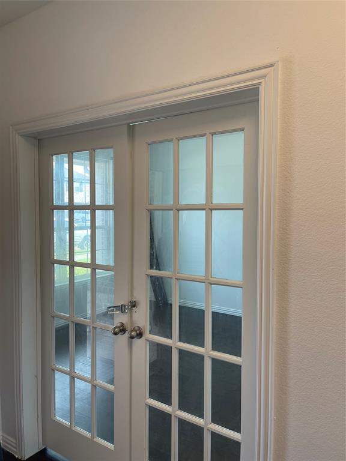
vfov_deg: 67.3
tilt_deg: -2.1
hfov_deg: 53.1
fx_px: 347
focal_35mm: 26
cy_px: 230
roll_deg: -0.4
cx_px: 173
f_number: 1.6
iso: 100
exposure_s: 1/120
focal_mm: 5.1
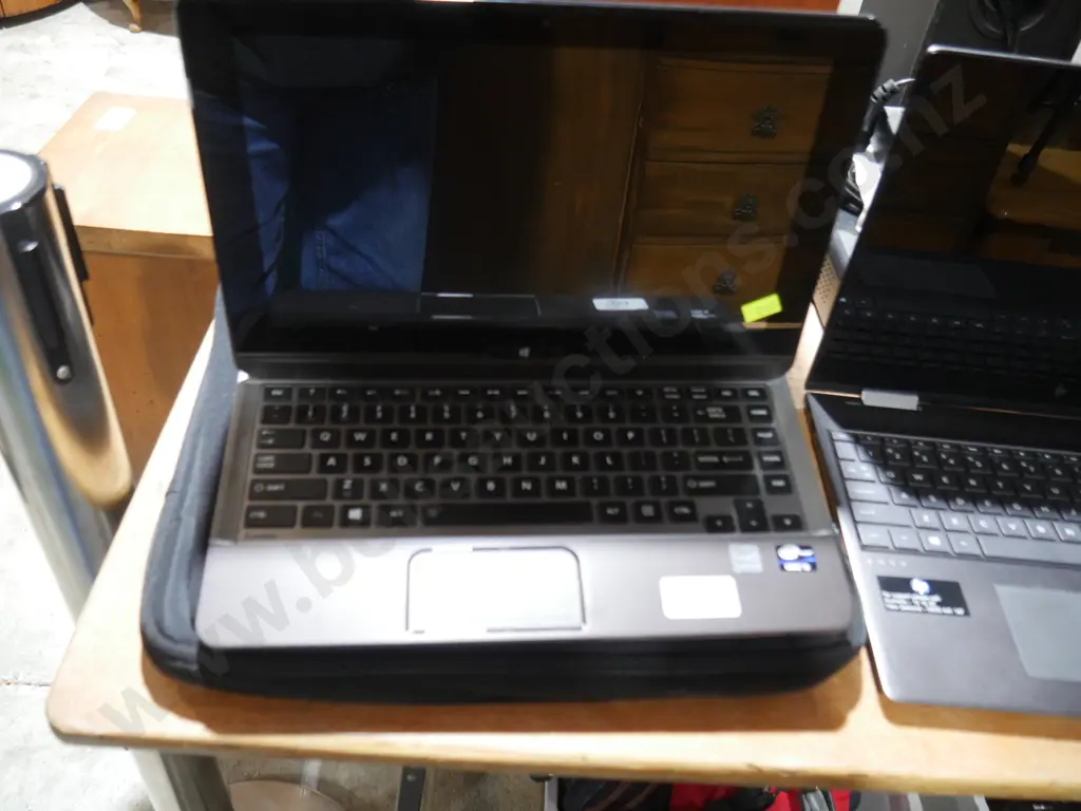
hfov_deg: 63.4
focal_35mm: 28
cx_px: 540
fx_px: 874
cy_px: 406
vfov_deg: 49.7
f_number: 3.5
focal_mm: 14
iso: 1600
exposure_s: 1/60
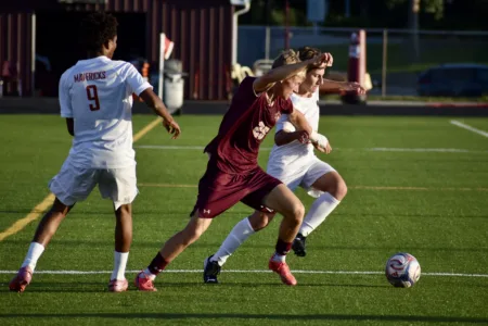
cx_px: 244
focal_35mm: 330
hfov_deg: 6.2
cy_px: 163
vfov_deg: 4.2
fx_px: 4473
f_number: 5.6
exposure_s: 1/1250
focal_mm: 220
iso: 400
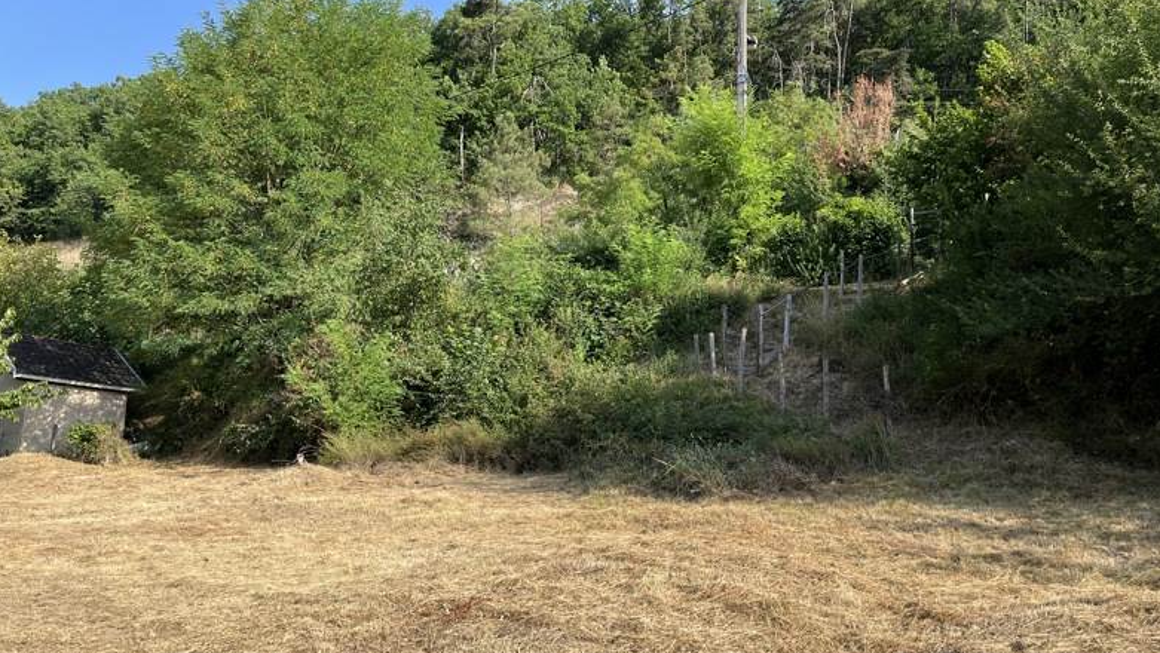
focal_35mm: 29
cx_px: 581
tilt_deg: +3.0
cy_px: 384
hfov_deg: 66.0
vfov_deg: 40.1
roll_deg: -2.4
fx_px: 892
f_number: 1.6
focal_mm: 5.1
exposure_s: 1/1623
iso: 50
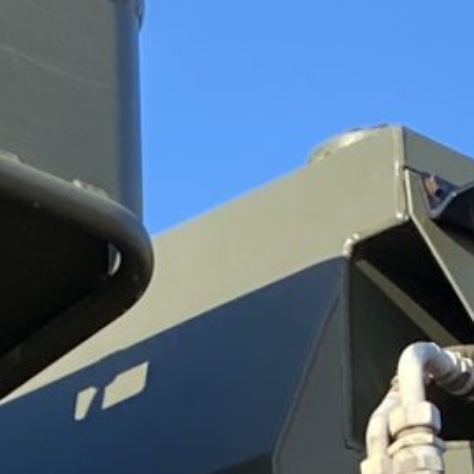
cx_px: 12
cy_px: 1025
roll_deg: +2.7
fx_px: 3377
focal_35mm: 218
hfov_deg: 8.0
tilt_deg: +13.9
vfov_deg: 7.6
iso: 32
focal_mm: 4.25
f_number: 1.8
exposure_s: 1/1053
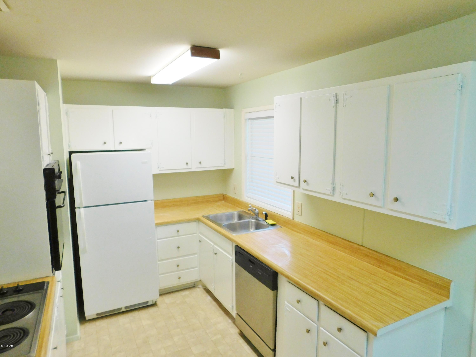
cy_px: 178
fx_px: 316
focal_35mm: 23
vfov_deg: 58.9
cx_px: 238
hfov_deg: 73.9
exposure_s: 1/40
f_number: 3
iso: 125
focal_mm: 4
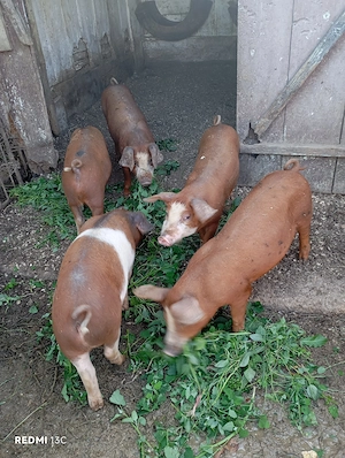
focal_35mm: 28
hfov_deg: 49.9
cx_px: 172
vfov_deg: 63.4
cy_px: 229
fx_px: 371
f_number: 1.8
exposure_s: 1/50
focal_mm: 4.27
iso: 190
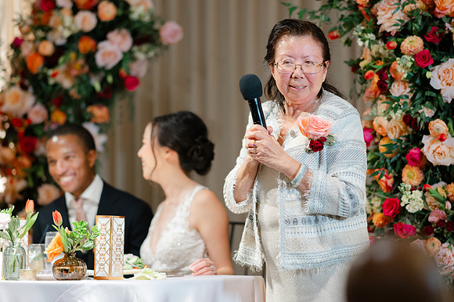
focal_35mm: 157
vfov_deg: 8.7
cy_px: 151
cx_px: 227
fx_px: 1979
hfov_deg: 13.1
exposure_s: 1/125
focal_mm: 105
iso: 360
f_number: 1.4
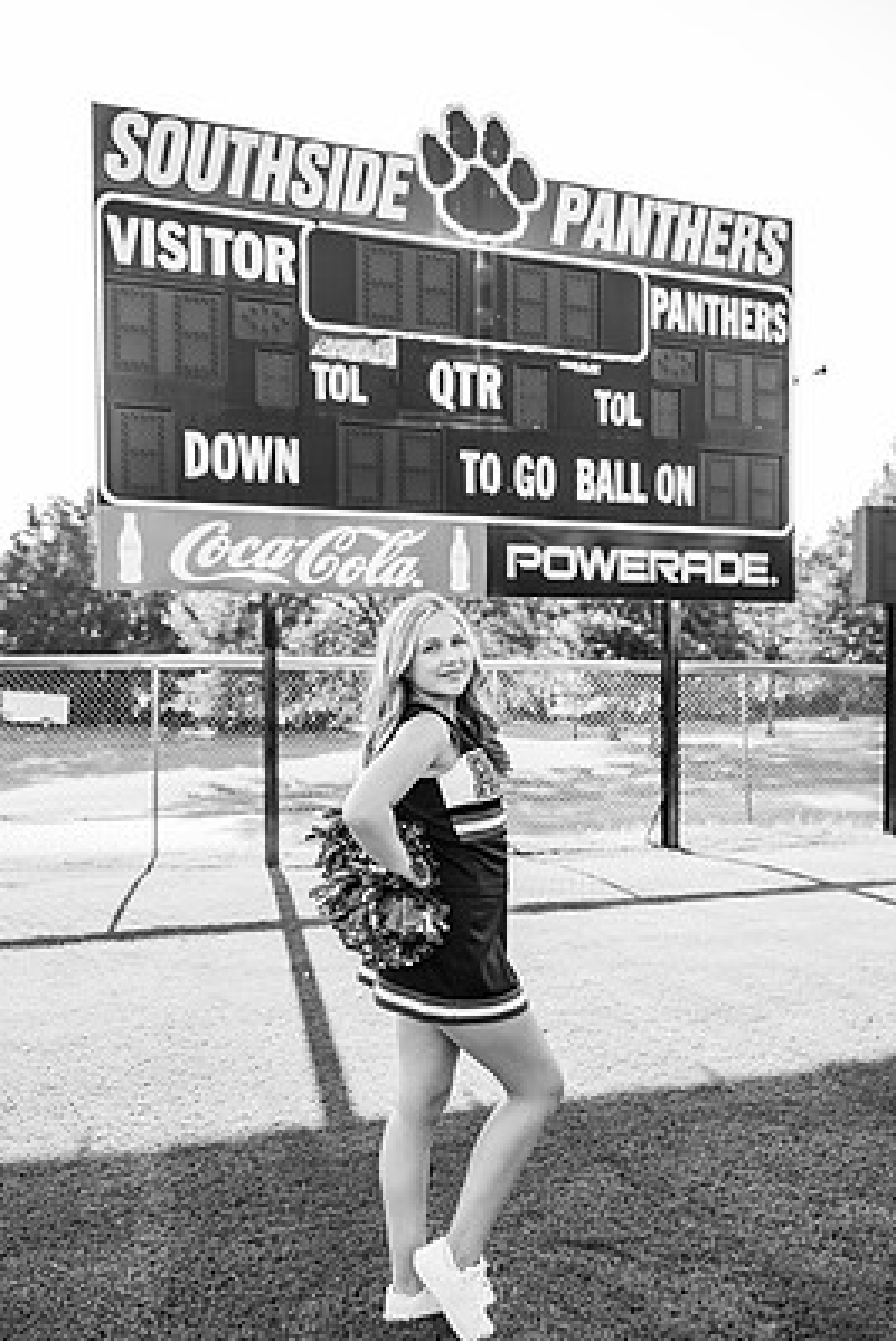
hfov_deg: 48.0
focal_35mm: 27
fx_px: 1007
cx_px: 436
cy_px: 711
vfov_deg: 67.3
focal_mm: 24
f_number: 2.8
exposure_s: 1/640
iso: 200
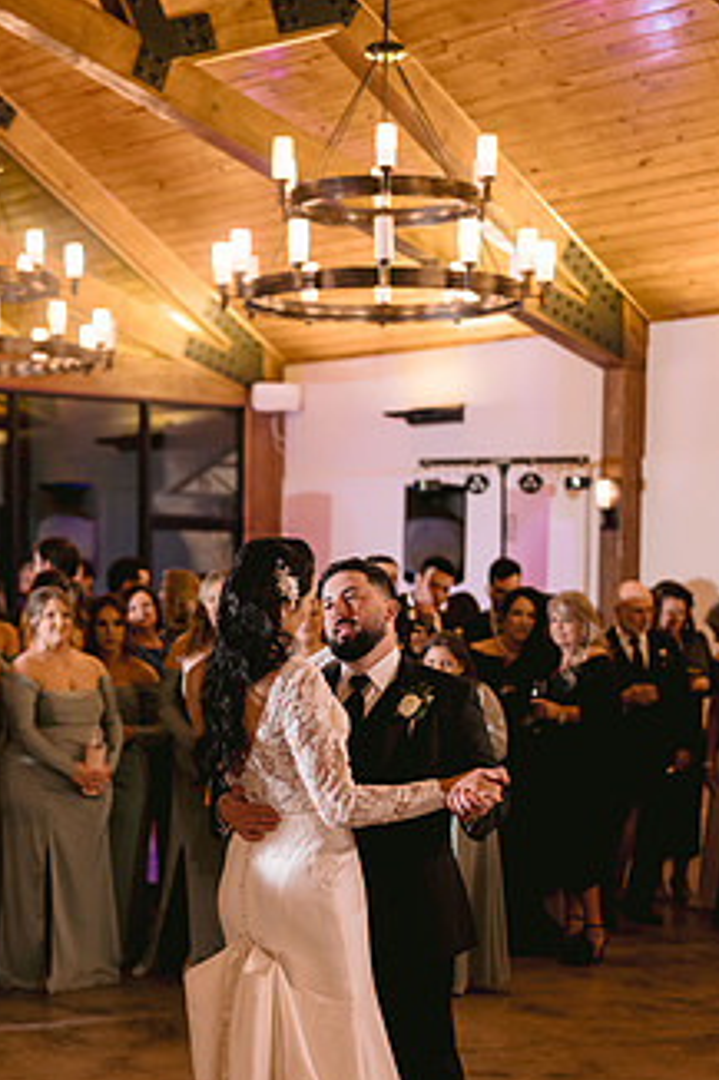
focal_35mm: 69
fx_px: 2069
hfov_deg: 19.6
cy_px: 679
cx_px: 232
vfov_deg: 29.1
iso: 800
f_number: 2
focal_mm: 50
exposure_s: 1/125
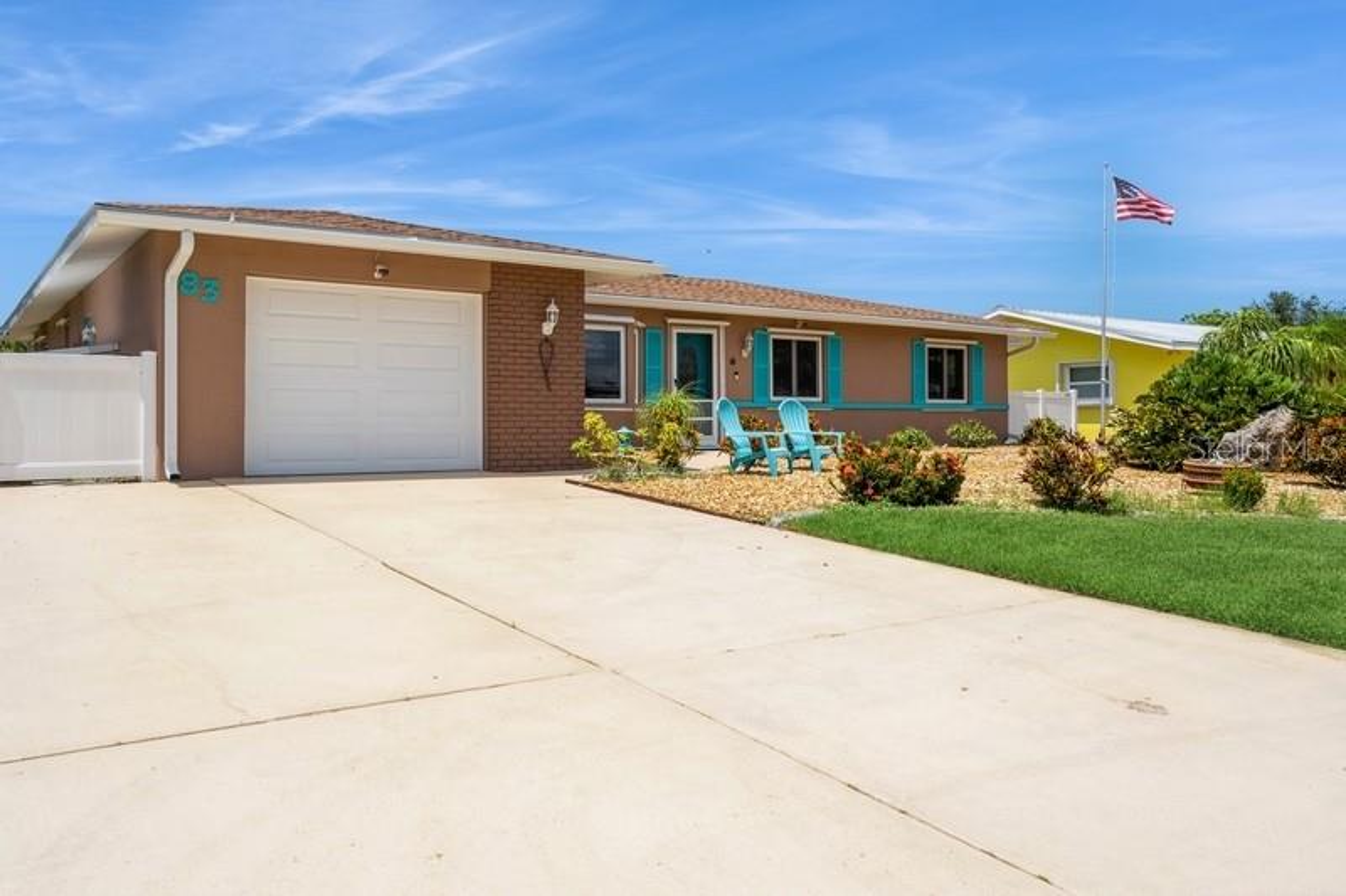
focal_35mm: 27
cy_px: 448
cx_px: 673
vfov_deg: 47.9
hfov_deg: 67.4
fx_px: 1009
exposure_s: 1/640
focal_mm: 27
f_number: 8
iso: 200
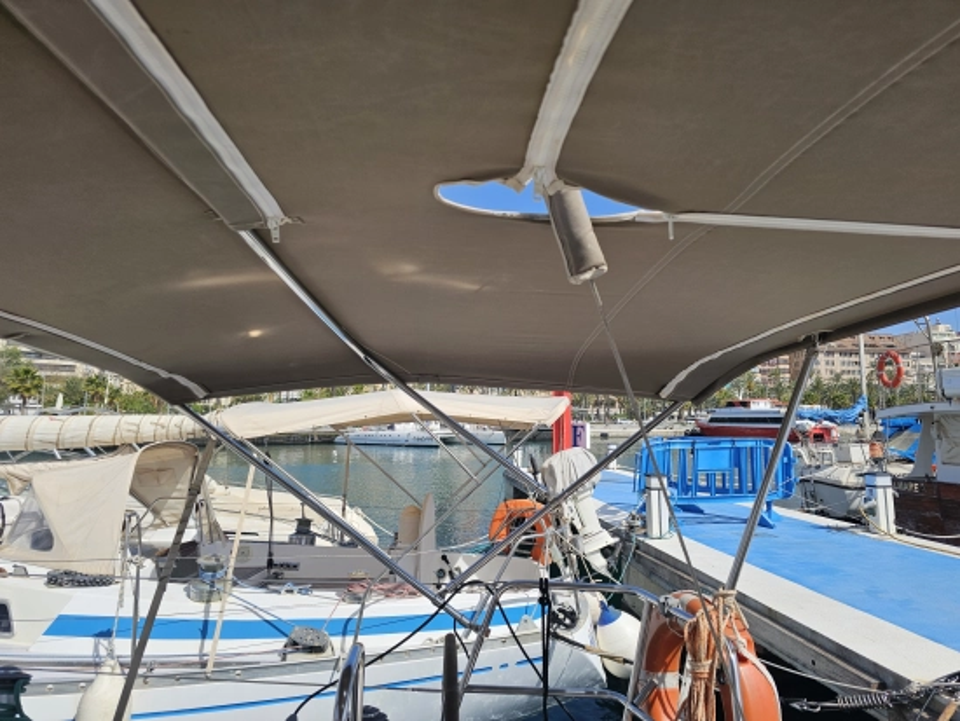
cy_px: 360
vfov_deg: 58.9
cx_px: 480
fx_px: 638
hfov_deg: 73.9
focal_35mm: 23
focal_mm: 6.3
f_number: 1.7
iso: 25
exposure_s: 1/2000
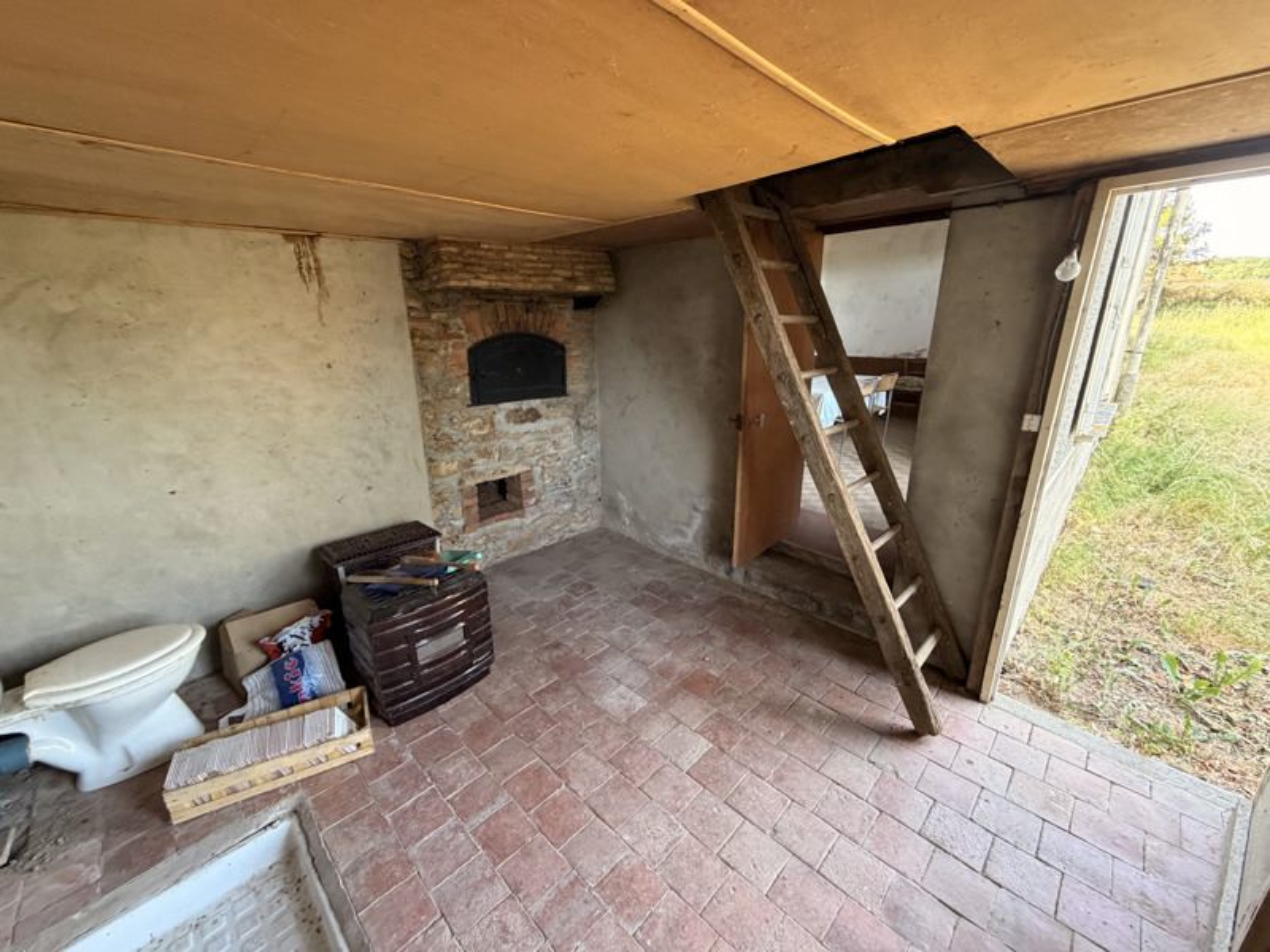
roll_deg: +1.1
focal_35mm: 14
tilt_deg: -17.2
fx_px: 514
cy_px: 476
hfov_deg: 102.1
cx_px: 635
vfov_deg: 85.7
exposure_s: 1/86
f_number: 2.2
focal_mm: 2.22
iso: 320
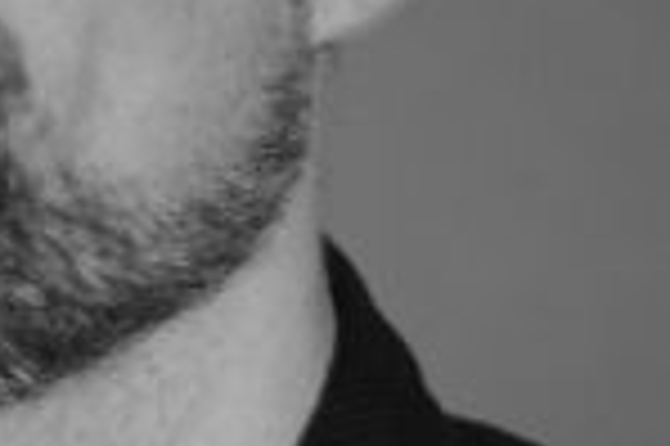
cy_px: -23
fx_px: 7176
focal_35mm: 386
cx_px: -63
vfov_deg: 3.5
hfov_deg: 5.3
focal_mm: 50
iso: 200
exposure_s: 1/30
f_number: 1.8
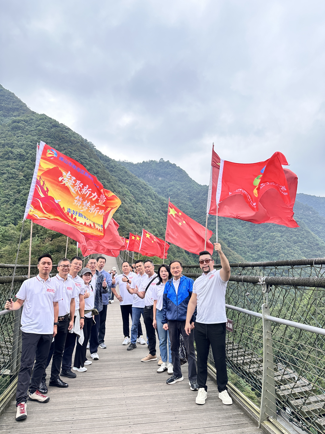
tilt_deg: +8.1
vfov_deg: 71.6
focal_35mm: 24
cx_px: 162
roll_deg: -0.8
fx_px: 300
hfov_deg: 56.8
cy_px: 217
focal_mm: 6.86
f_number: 1.78
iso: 80
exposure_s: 1/663
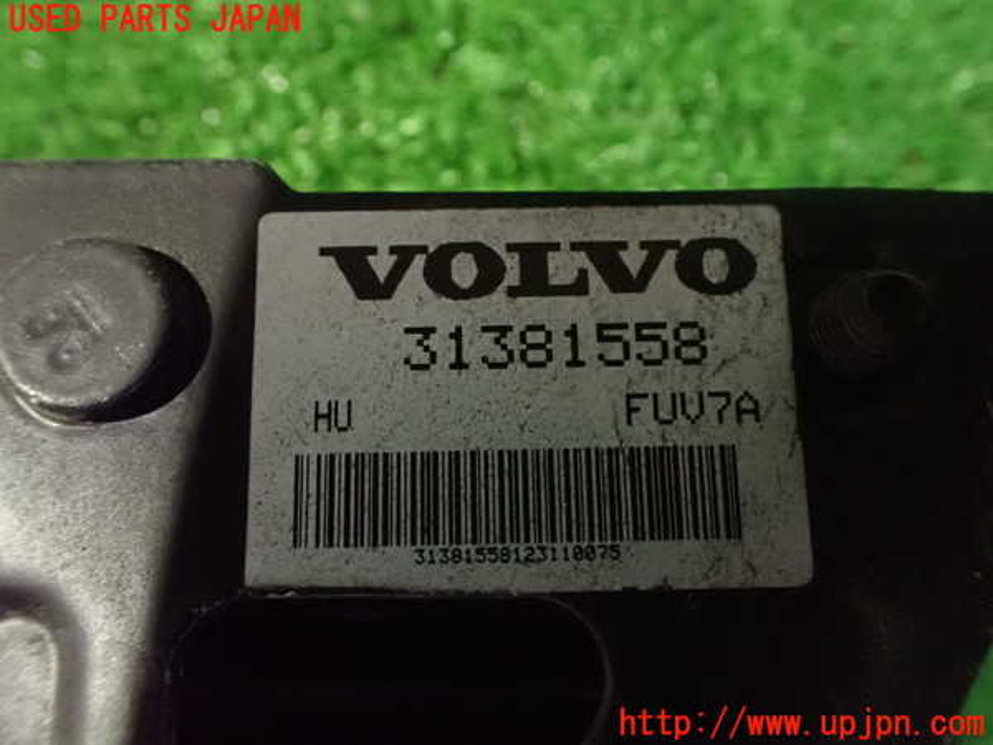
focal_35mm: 30
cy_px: 372
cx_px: 496
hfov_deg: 60.0
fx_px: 861
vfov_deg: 46.8
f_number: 2.3
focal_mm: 5.4
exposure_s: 1/20
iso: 1600
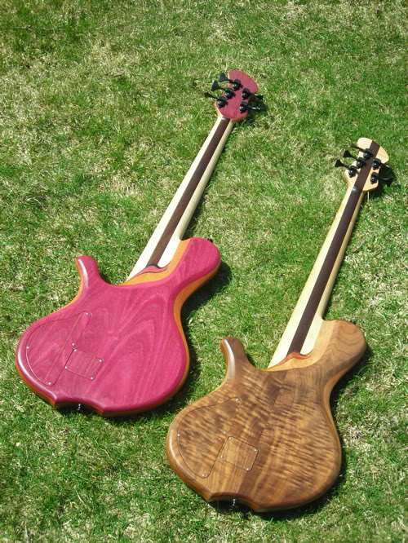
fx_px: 738
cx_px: 204
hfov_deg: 30.9
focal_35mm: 47
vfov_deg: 40.4
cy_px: 272
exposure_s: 1/110
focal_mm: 7.8
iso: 50
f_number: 6.9
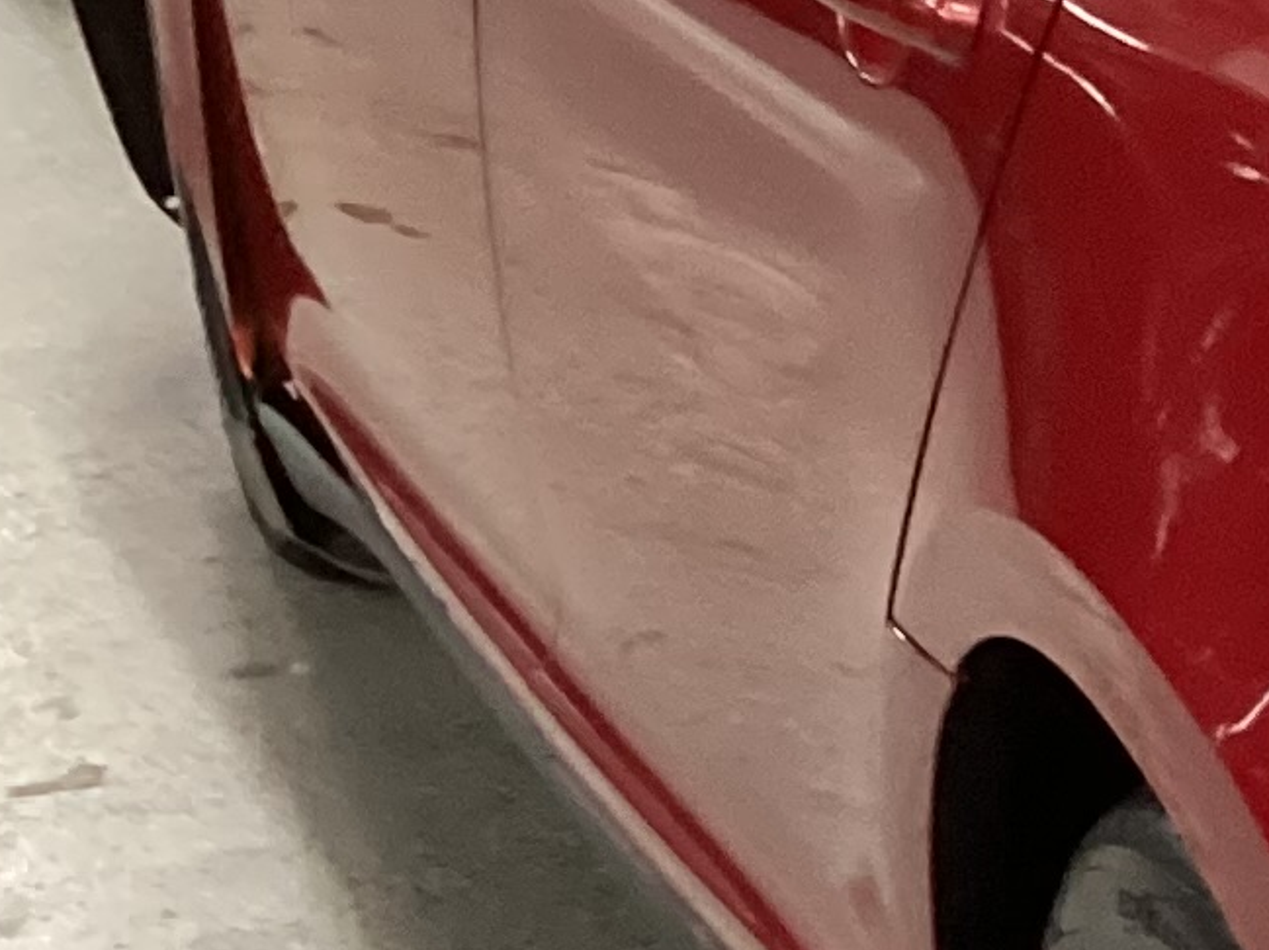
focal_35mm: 156
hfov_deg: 10.8
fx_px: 5716
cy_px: 575
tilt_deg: -19.3
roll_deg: -0.1
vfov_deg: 9.5
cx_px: 3070
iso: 320
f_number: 2.4
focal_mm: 3.3
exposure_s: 1/33
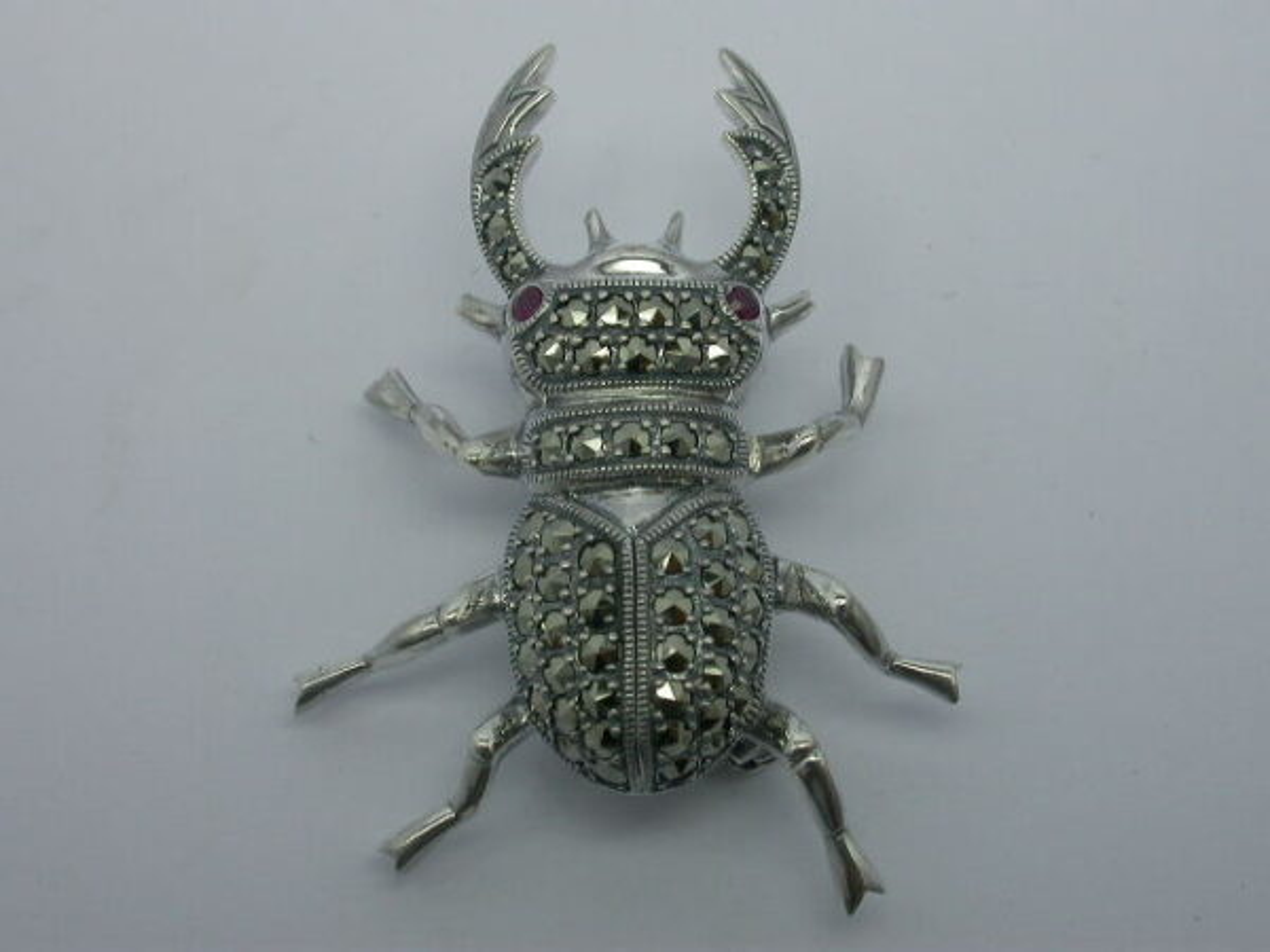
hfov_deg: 23.0
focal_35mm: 85
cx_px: 635
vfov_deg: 17.4
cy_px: 476
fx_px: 3119
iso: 100
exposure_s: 1/48.1
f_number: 8.3
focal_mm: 17.7
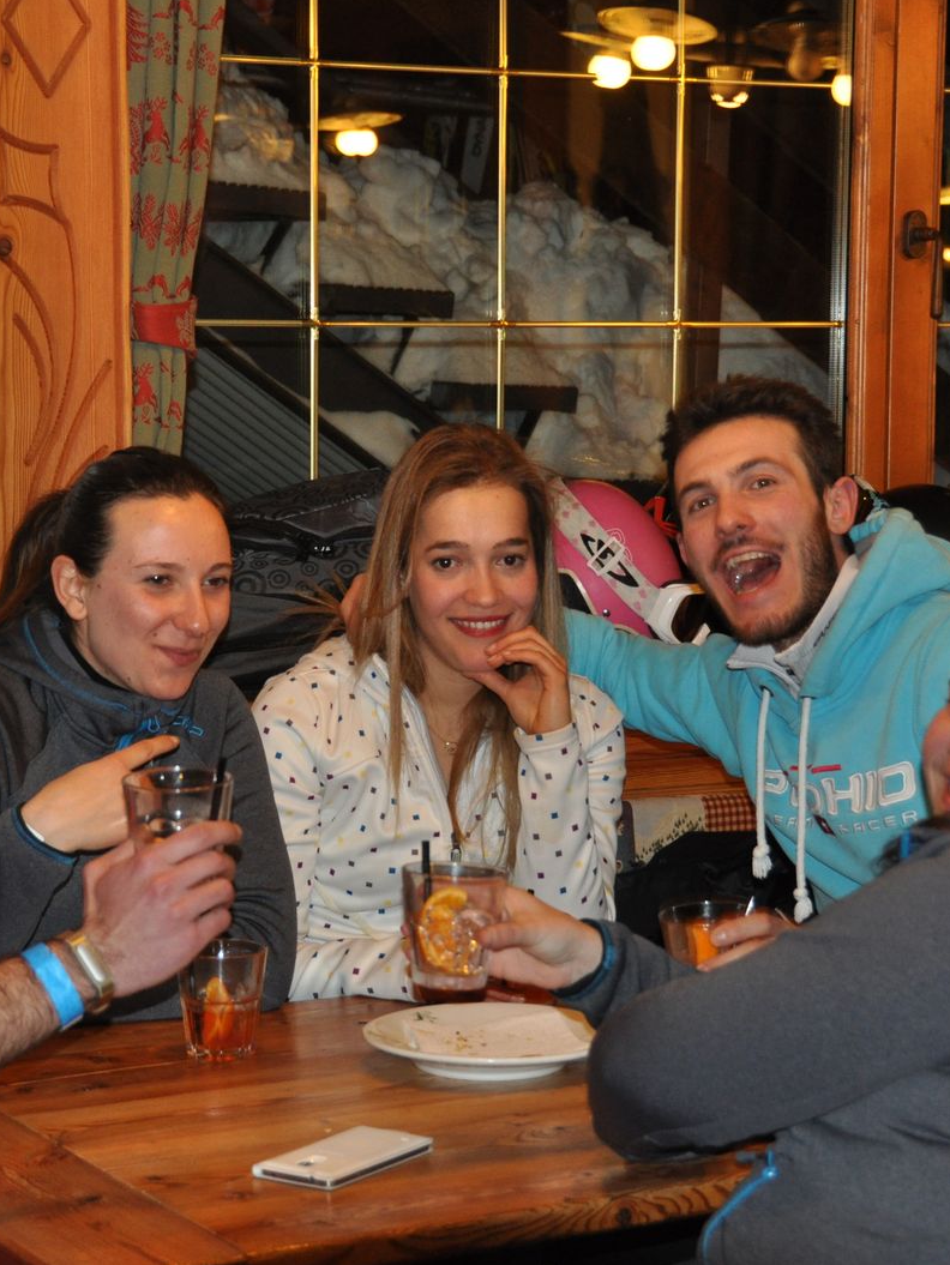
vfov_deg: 23.6
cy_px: 631
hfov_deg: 17.8
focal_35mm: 83
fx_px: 3035
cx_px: 372
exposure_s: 1/60
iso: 800
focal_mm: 38
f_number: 4.2
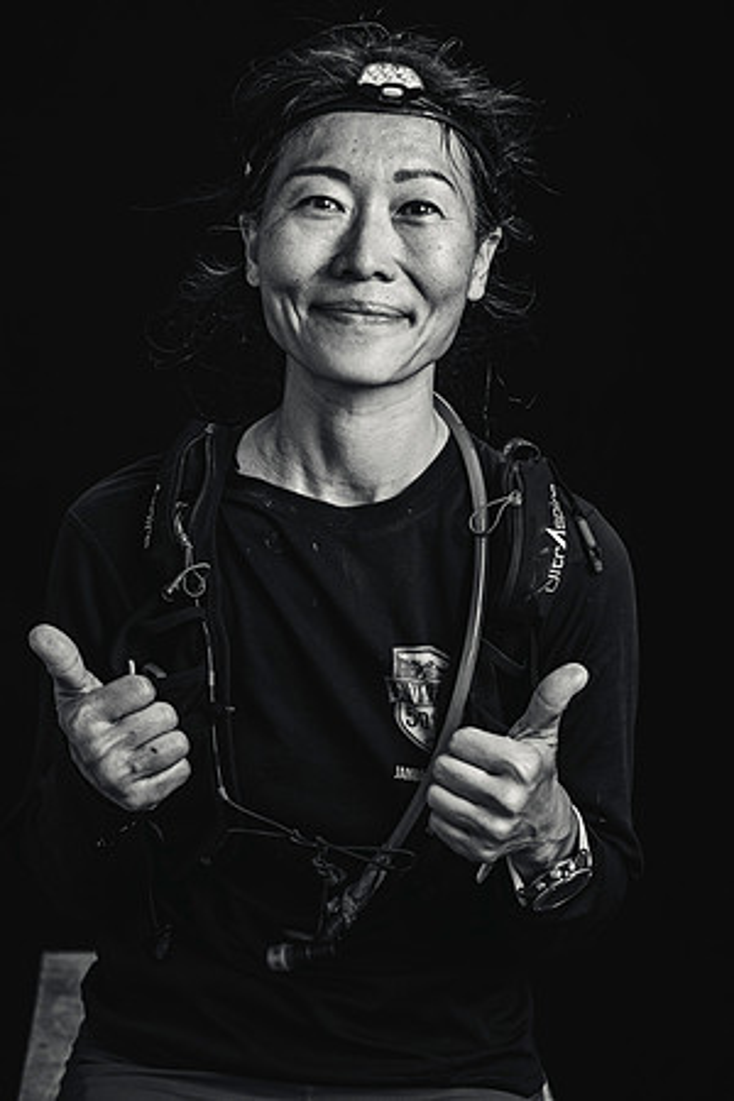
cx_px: 367
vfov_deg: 28.8
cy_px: 550
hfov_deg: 19.5
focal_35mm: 70
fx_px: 2141
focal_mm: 70
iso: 100
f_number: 5
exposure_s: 1/100
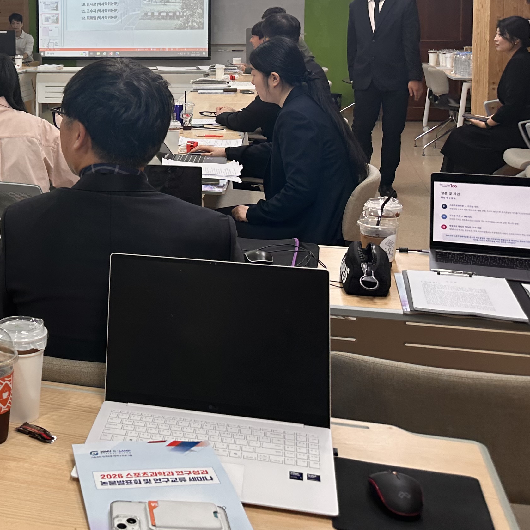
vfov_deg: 32.2
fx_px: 883
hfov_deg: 30.6
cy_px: 83
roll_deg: +0.5
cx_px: -21
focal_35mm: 51
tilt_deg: -7.6
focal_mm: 6.86
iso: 100
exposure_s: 1/120
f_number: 1.78
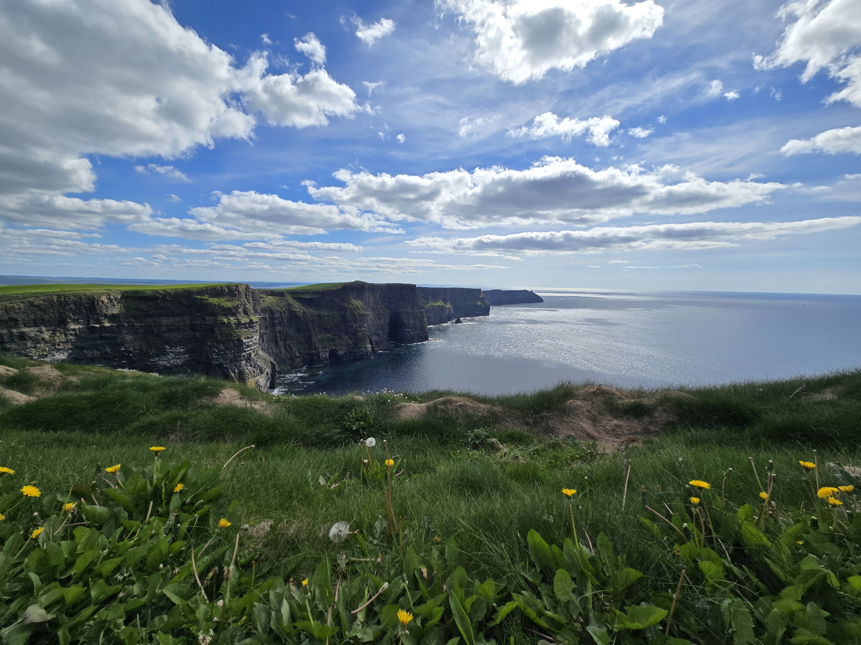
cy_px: 322
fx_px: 323
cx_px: 430
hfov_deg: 106.2
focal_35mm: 13
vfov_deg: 89.9
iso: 50
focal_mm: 2.2
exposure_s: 1/4385
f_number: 2.2
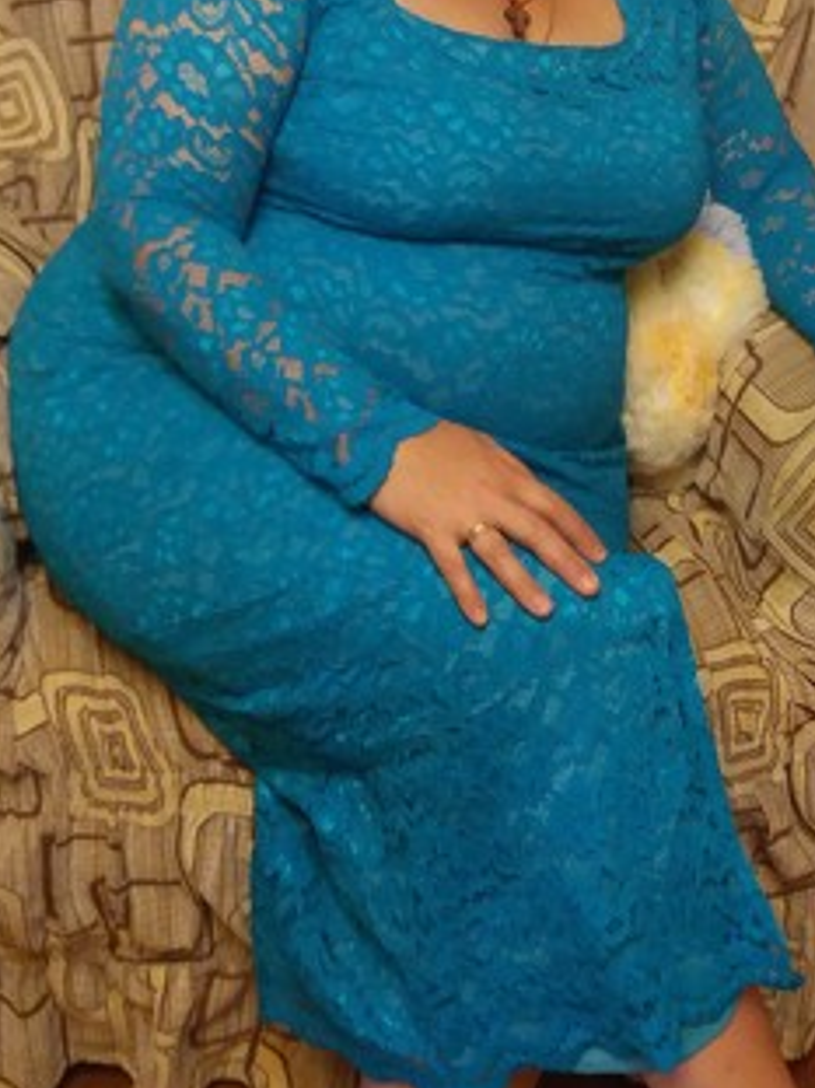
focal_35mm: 54
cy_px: 140
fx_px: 1696
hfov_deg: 27.0
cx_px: 385
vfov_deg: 33.9
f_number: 1.9
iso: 250
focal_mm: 3.7
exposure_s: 1/17
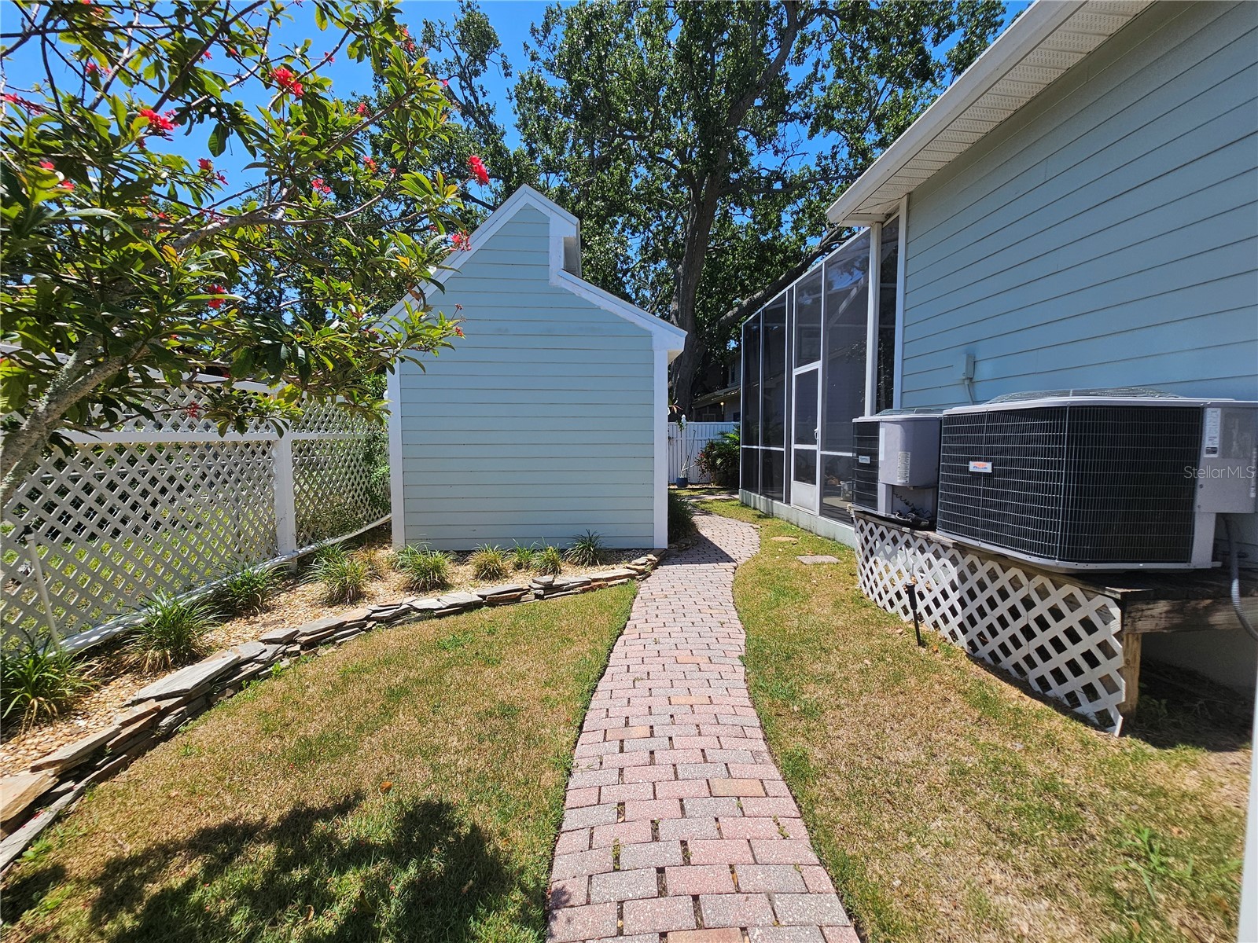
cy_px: 472
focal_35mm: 13
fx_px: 472
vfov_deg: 89.9
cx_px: 629
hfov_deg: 106.2
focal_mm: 2.2
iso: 50
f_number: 2.2
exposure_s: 1/1844
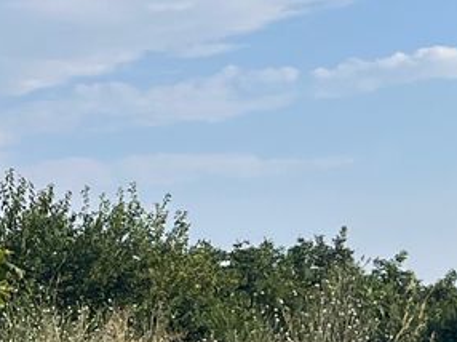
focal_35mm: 182
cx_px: -120
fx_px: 2401
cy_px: 507
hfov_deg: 10.7
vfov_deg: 8.0
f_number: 1.6
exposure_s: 1/2825
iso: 50
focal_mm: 5.1
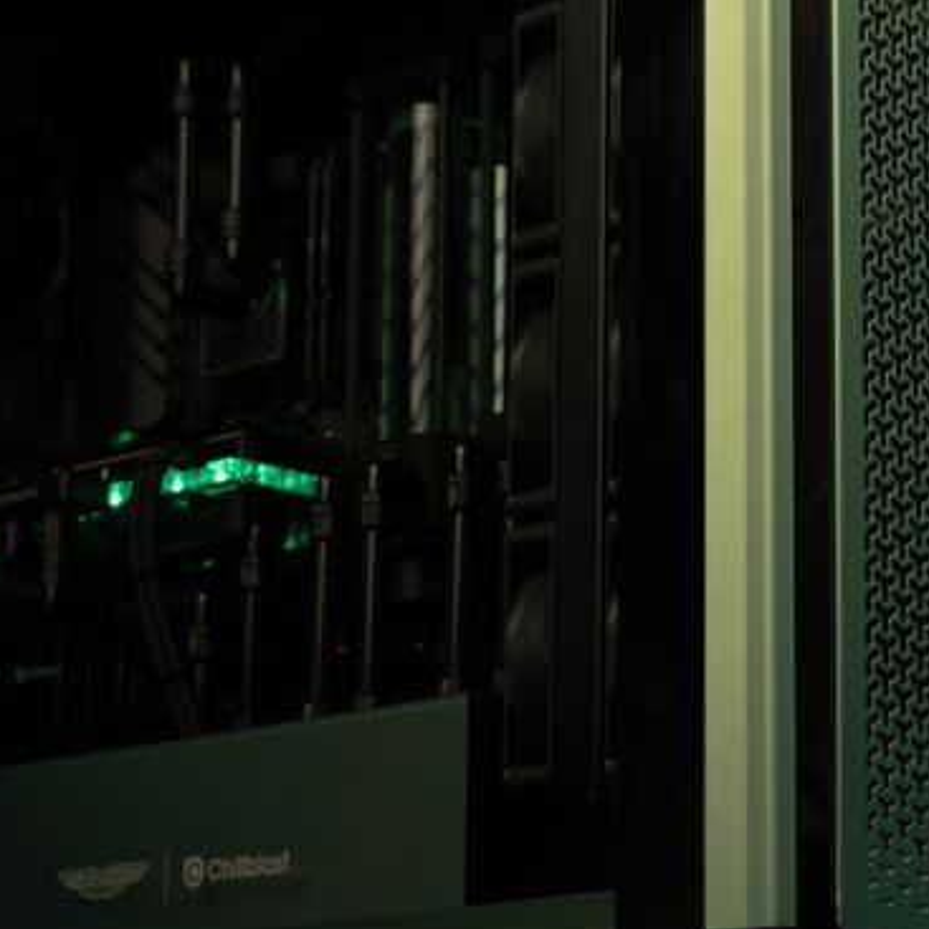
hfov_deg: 15.3
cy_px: 278
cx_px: 483
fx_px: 3461
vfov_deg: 15.2
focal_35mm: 114
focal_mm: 41
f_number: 4
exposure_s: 1/80
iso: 500
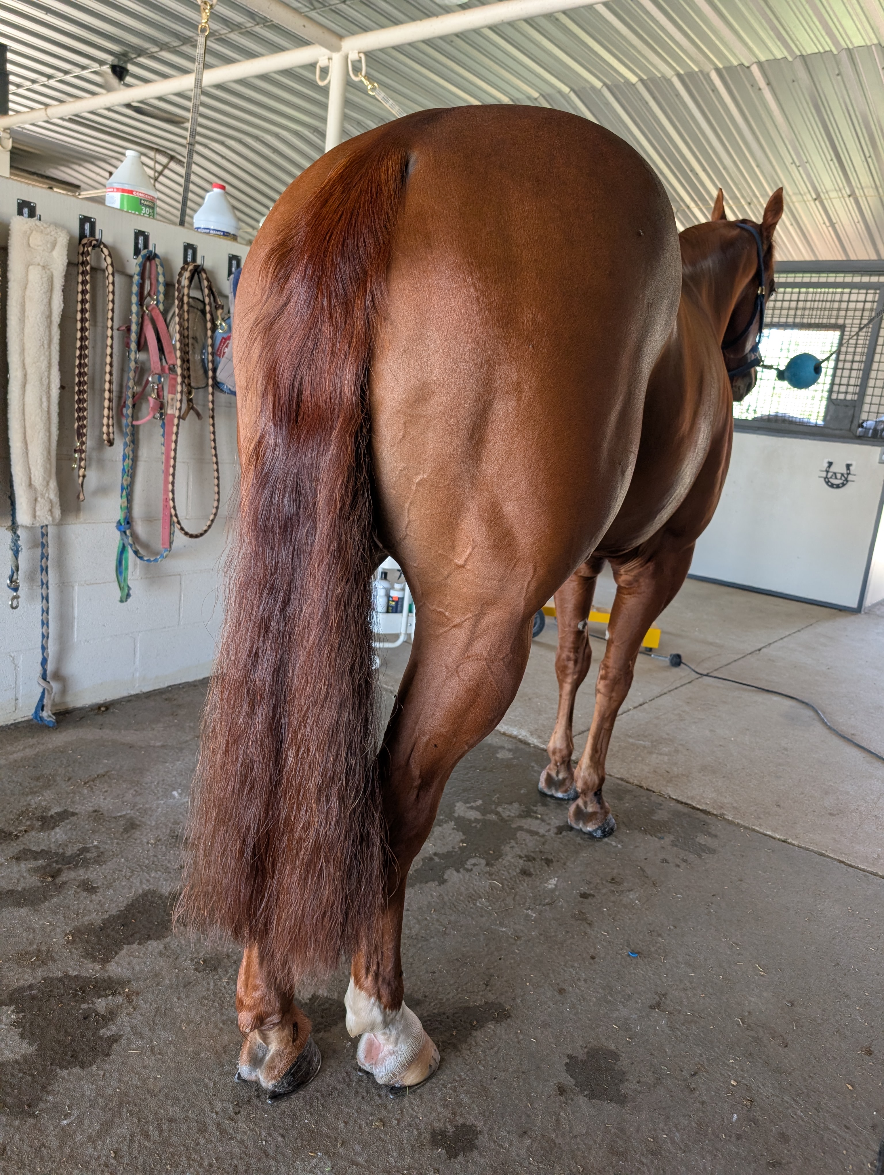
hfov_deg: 56.9
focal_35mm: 24
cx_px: 442
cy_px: 588
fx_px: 815
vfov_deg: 71.5
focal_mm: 6.9
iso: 168
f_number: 1.68
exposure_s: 1/96.5
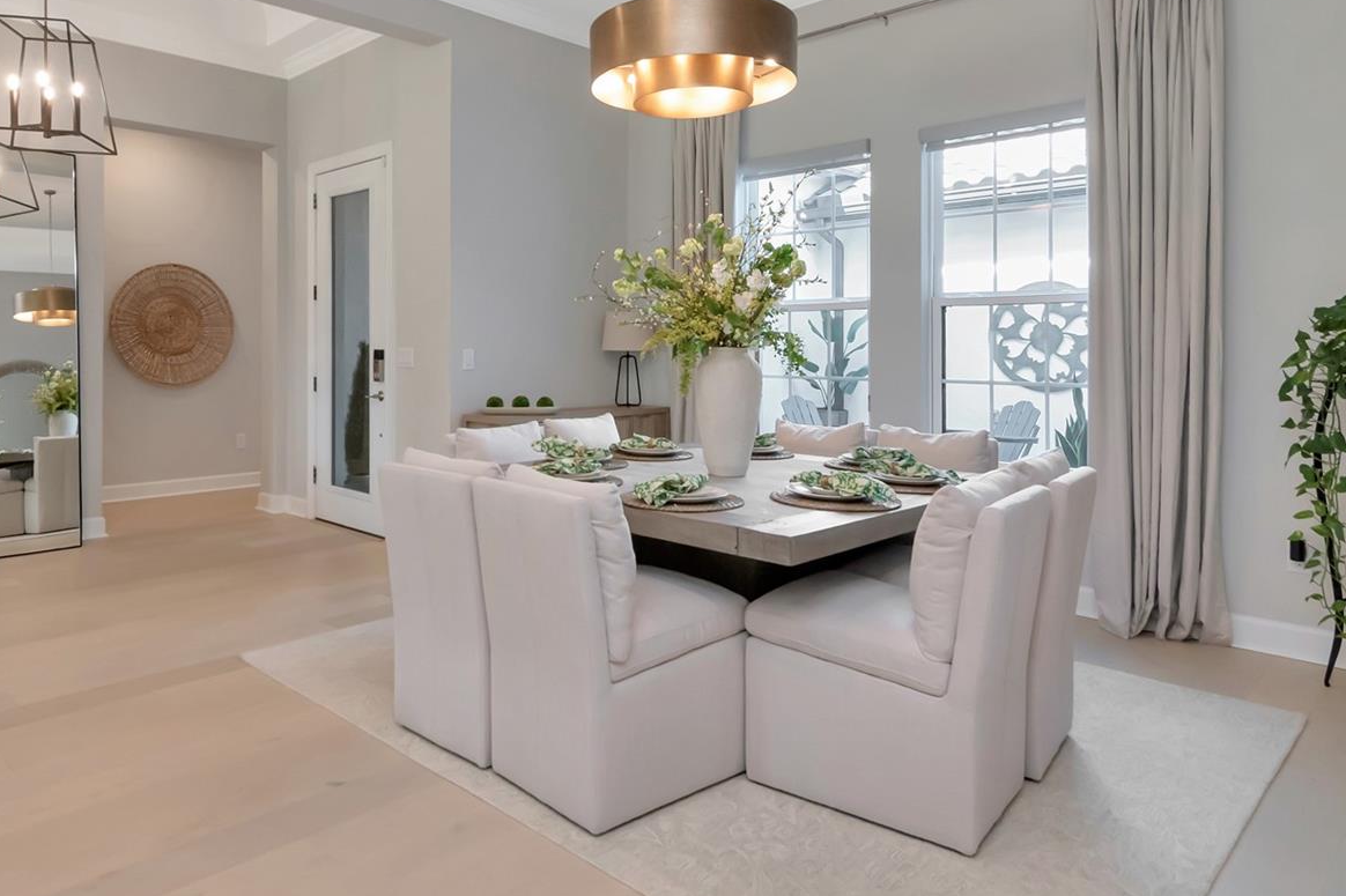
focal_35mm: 23
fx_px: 848
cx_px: 550
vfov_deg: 55.5
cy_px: 377
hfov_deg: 76.2
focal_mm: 11
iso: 800
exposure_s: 1/50
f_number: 9
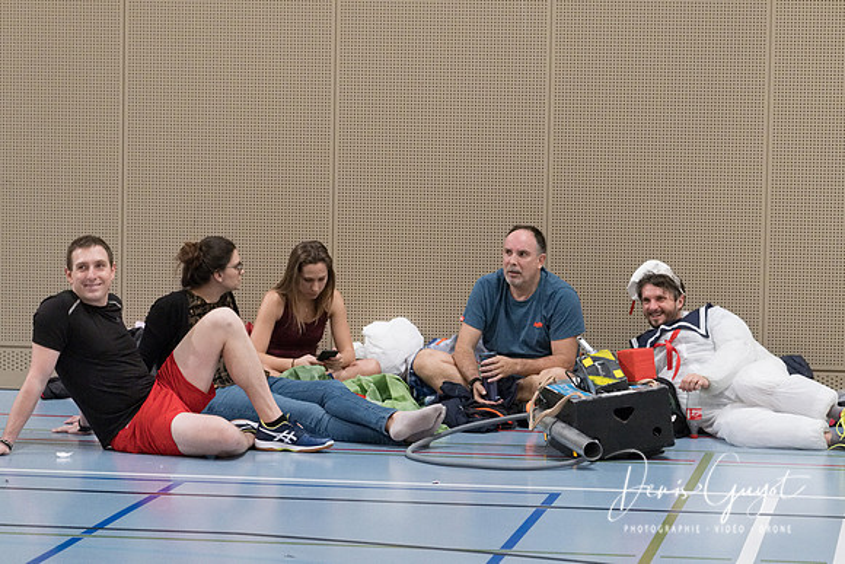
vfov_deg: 12.2
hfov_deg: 18.3
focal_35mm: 112
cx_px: 422
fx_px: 2630
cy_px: 282
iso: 5000
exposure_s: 1/320
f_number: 2.8
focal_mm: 74.4
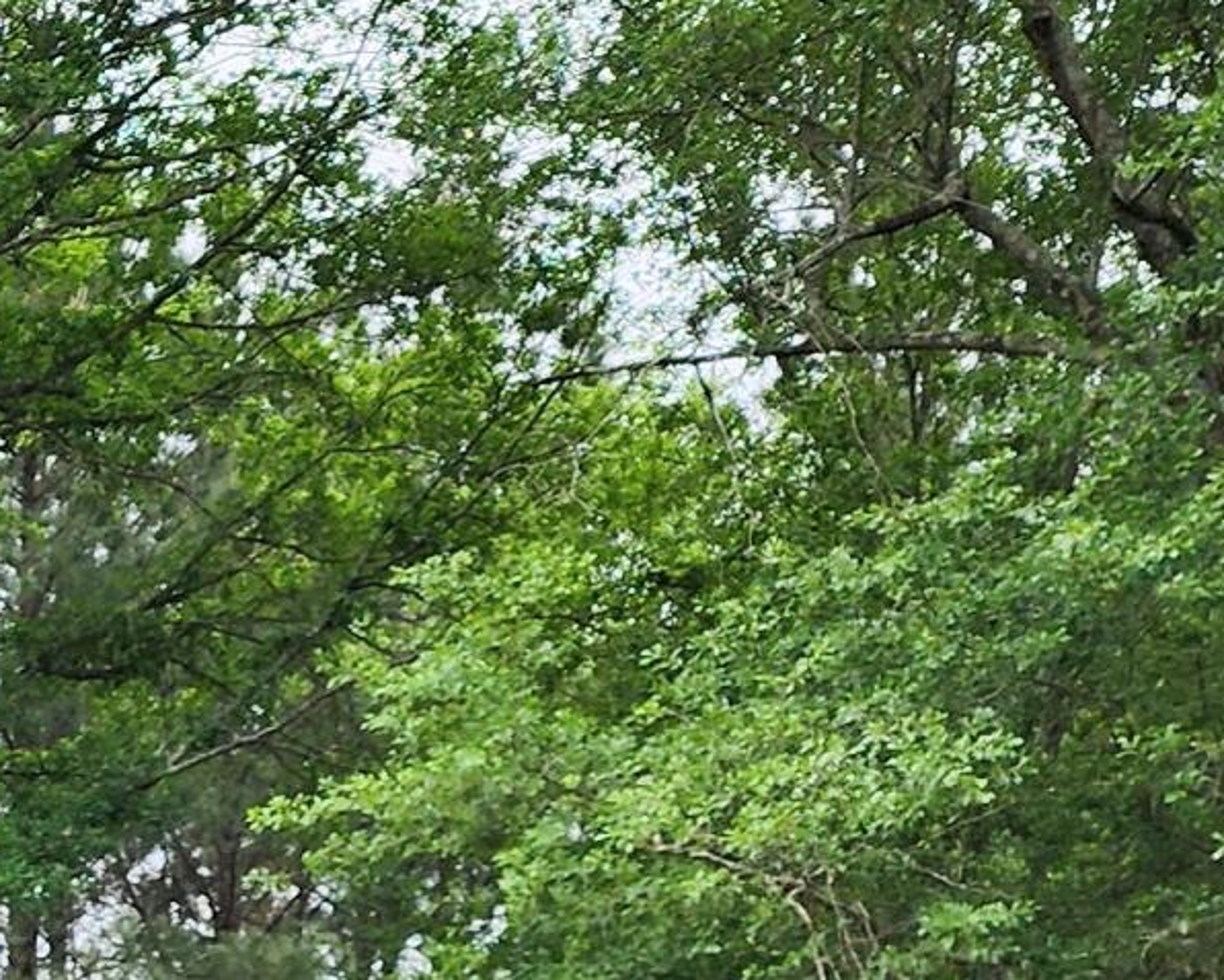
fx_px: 4094
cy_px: 1617
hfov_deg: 14.4
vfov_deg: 12.7
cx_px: -1152
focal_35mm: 113
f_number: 1.8
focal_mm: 6.4
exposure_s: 1/345
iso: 12
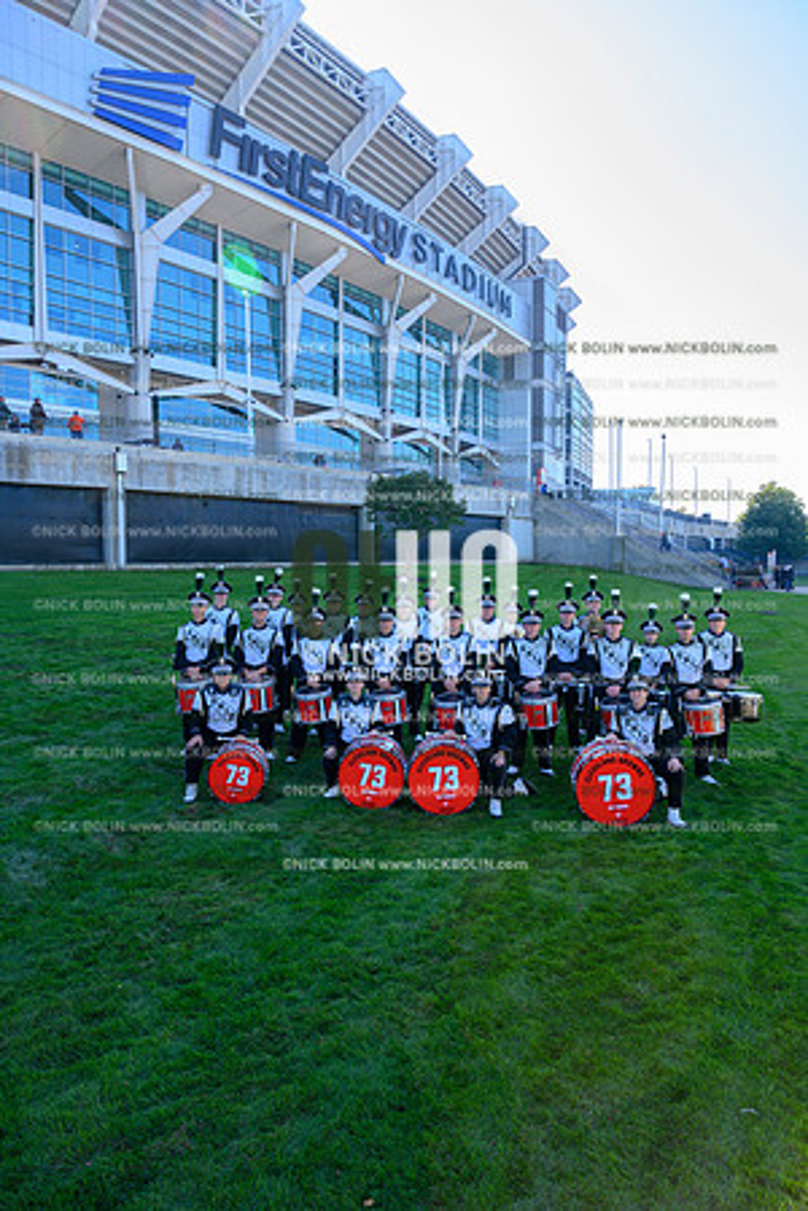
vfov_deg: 70.4
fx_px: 858
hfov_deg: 50.4
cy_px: 606
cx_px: 404
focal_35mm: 26
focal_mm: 25.5
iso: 800
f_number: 8
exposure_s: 1/320
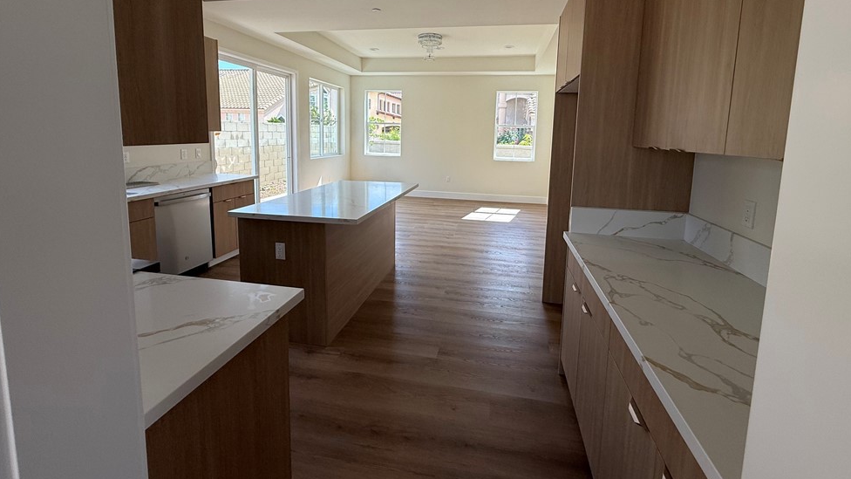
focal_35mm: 16
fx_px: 361
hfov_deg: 99.3
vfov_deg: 65.9
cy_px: 175
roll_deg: -1.9
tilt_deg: -5.0
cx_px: 442
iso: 50
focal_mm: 2.22
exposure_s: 1/270
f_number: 2.2
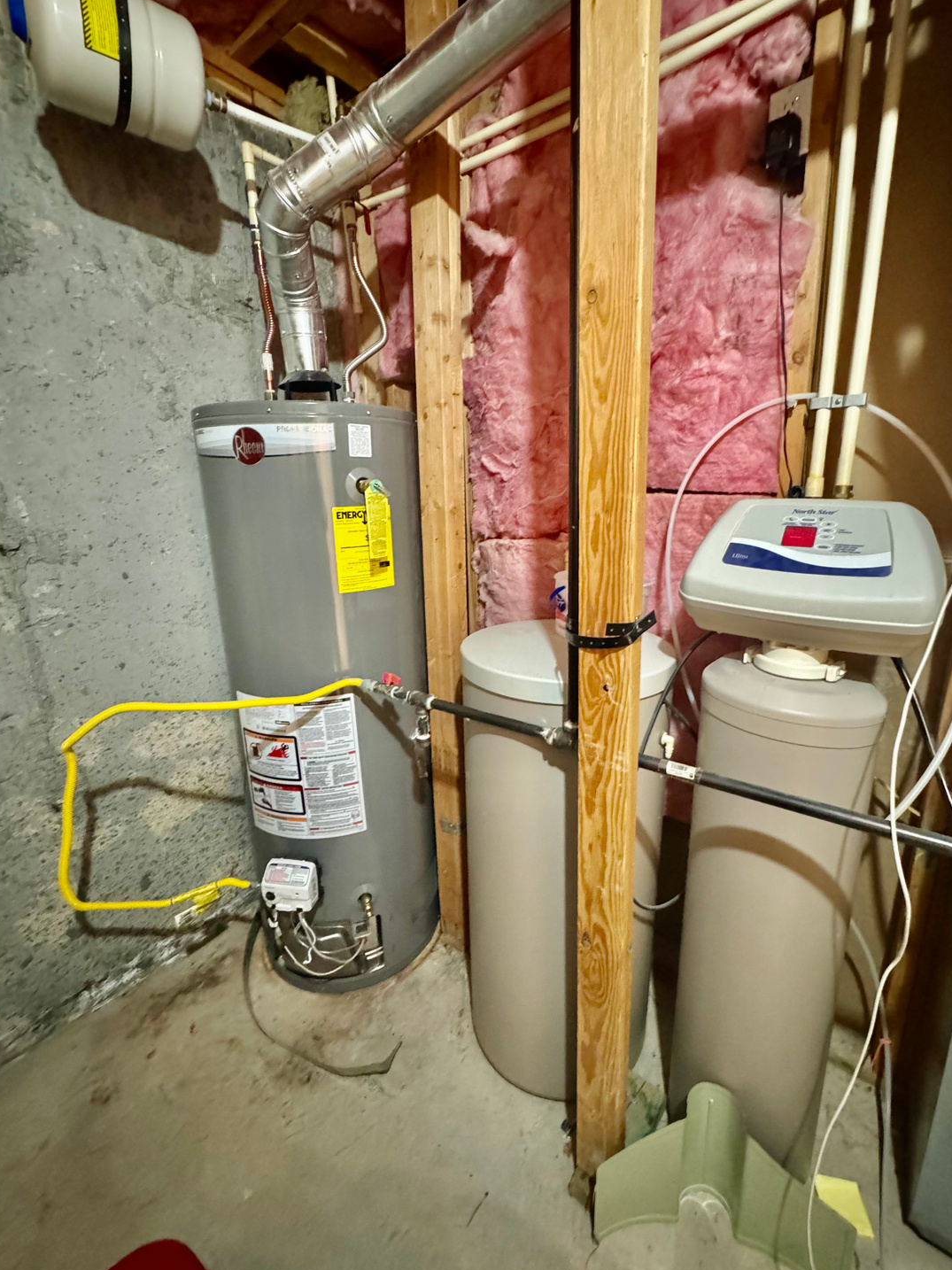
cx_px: 500
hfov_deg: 81.7
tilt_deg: -13.0
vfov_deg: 98.1
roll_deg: +1.2
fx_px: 550
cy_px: 609
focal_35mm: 15
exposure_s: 1/40
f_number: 2.2
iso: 1250
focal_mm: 2.22
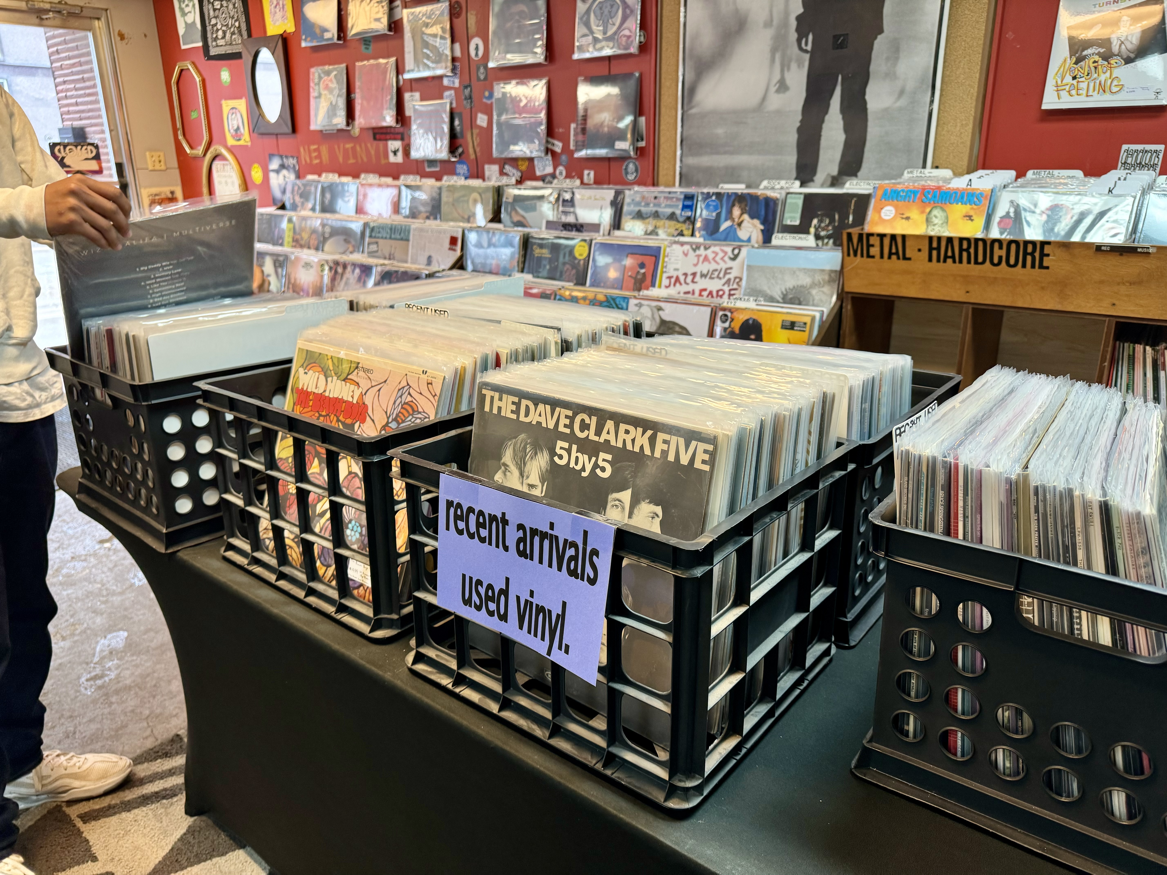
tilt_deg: -18.8
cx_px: 584
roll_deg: +1.4
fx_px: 809
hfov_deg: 71.6
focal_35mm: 24
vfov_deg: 56.8
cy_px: 438
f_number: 1.78
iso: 160
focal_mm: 6.86
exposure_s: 1/60
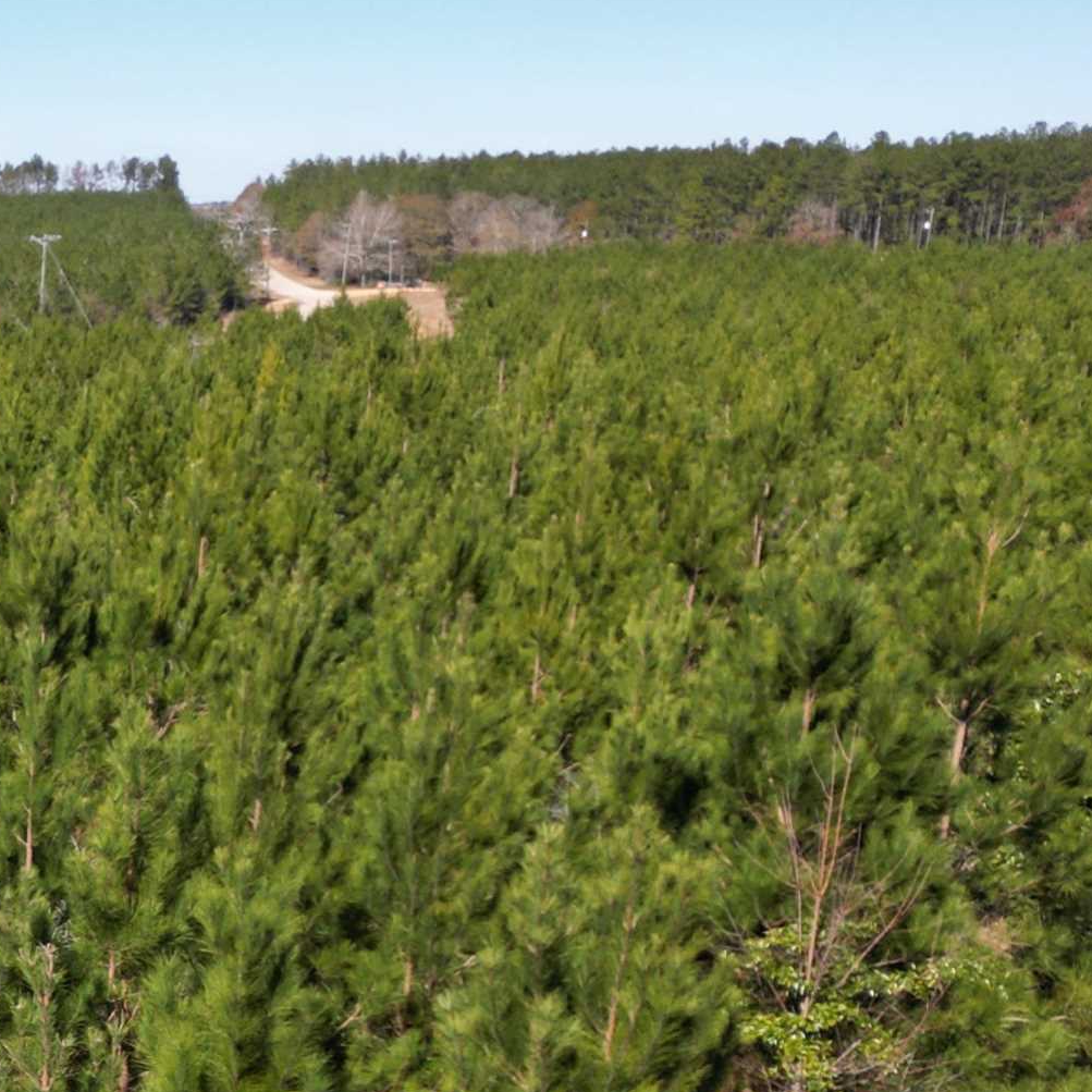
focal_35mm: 65
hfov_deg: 23.6
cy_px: 863
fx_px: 2320
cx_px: -295
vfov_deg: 26.0
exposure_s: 1/2500
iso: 130
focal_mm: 6.72
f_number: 1.7
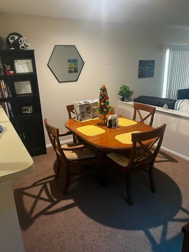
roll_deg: +3.2
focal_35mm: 26
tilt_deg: -19.6
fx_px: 189
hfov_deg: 53.1
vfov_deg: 67.3
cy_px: 126
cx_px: 94
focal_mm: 5.7
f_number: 1.5
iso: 500
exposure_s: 1/60
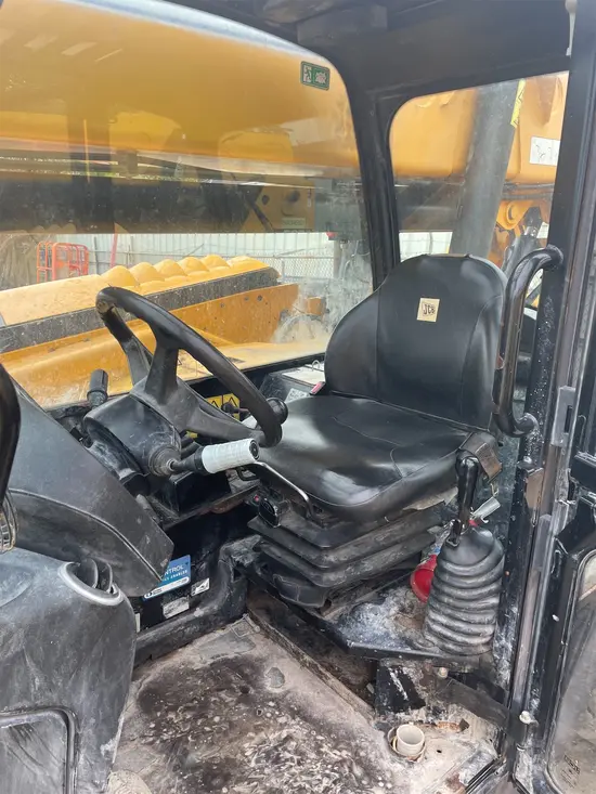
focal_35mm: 26
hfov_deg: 53.1
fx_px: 597
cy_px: 397
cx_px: 298
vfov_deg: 67.3
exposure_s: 1/535
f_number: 1.6
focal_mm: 4.2
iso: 32
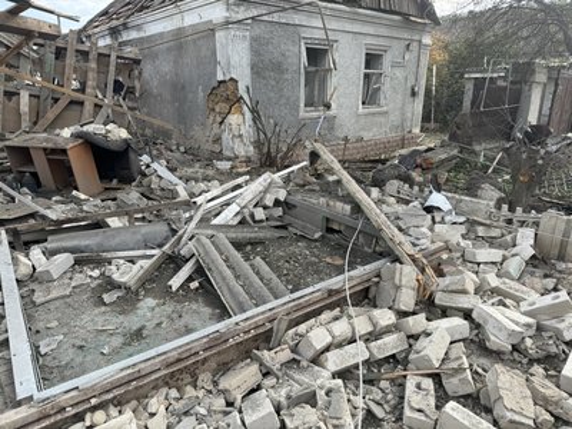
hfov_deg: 71.6
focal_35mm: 24
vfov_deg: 56.8
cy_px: 214
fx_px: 397
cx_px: 286
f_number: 1.78
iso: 80
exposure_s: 1/1285
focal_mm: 6.86
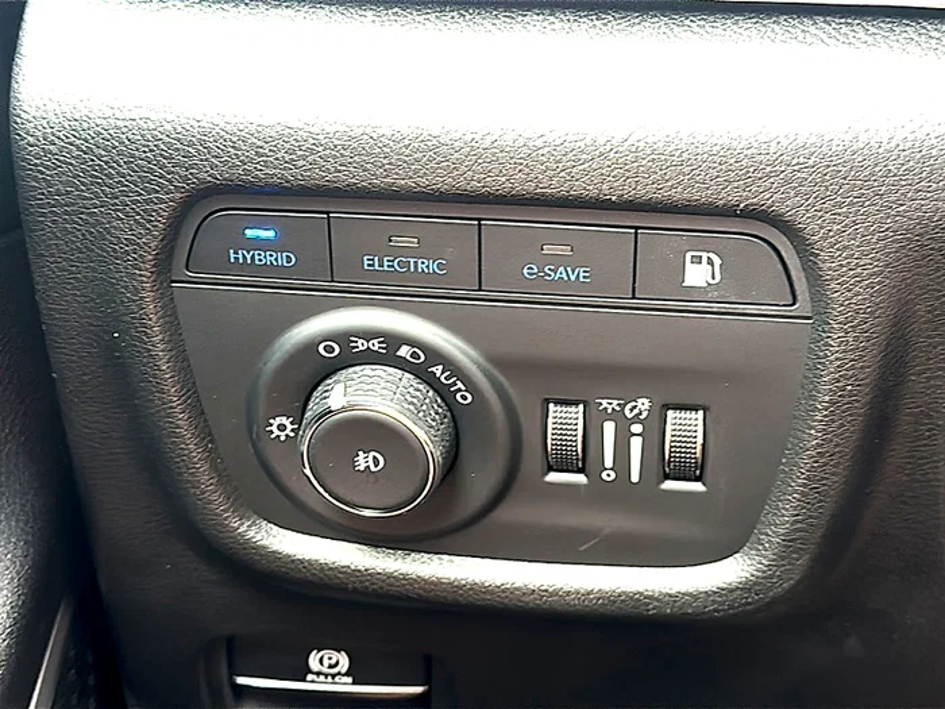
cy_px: 354
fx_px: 1147
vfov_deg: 34.3
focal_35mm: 42
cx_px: 472
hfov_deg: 44.8
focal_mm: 6.86
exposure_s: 1/40
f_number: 1.78
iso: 125
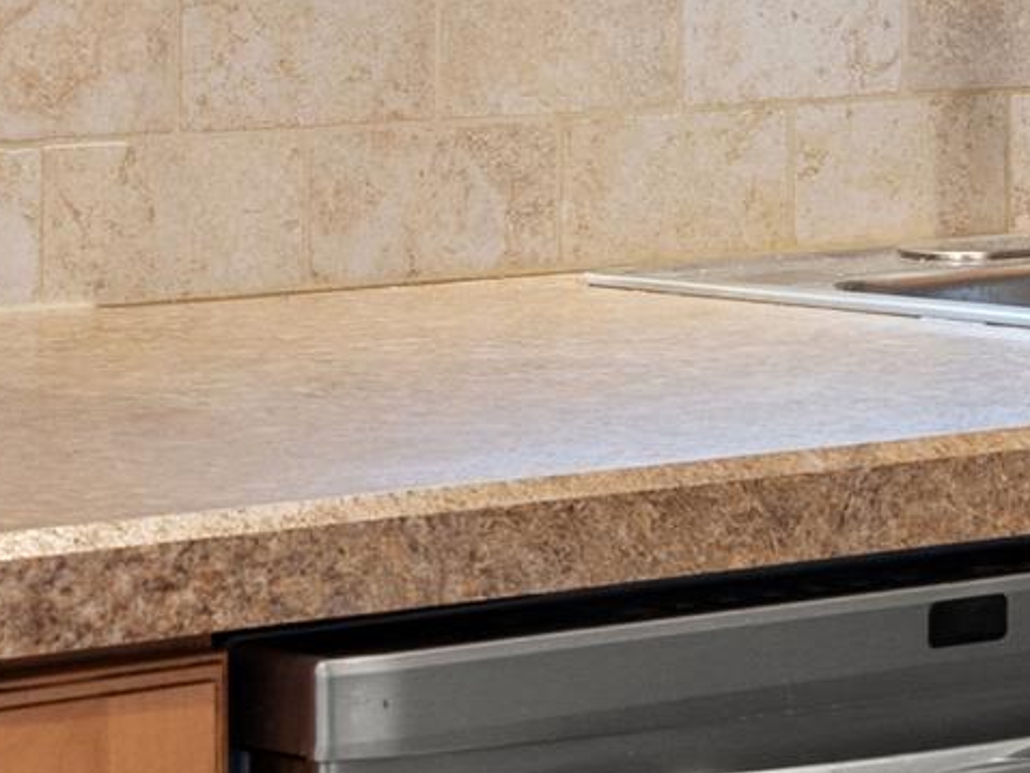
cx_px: 1073
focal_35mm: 214
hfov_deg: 9.2
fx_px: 6371
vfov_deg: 6.9
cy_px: -294
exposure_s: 1/5
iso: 250
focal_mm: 35
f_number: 9
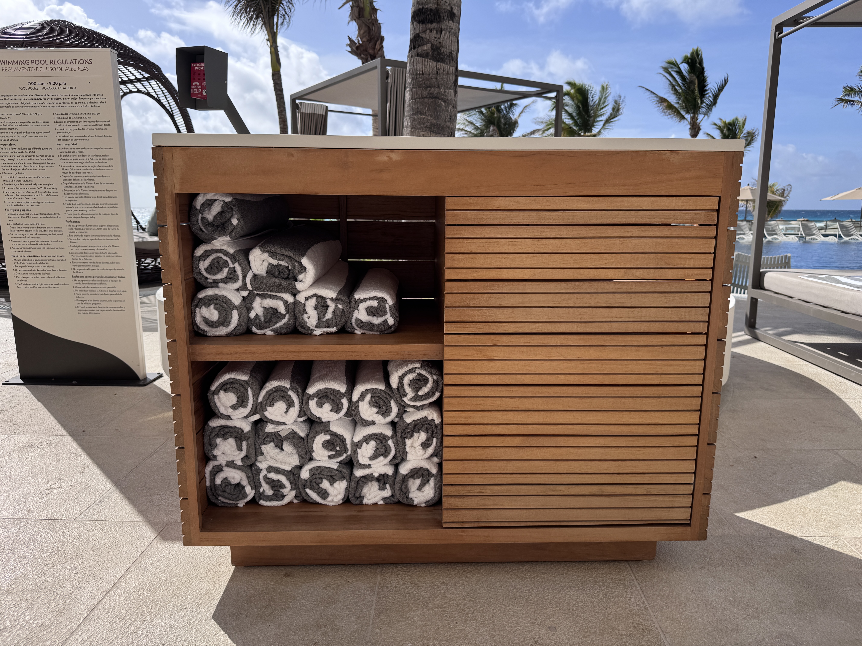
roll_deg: +0.3
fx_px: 598
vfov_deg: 56.8
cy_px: 323
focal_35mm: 24
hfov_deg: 71.6
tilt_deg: -9.0
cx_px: 431
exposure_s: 1/4950
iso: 80
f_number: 1.78
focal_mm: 6.76
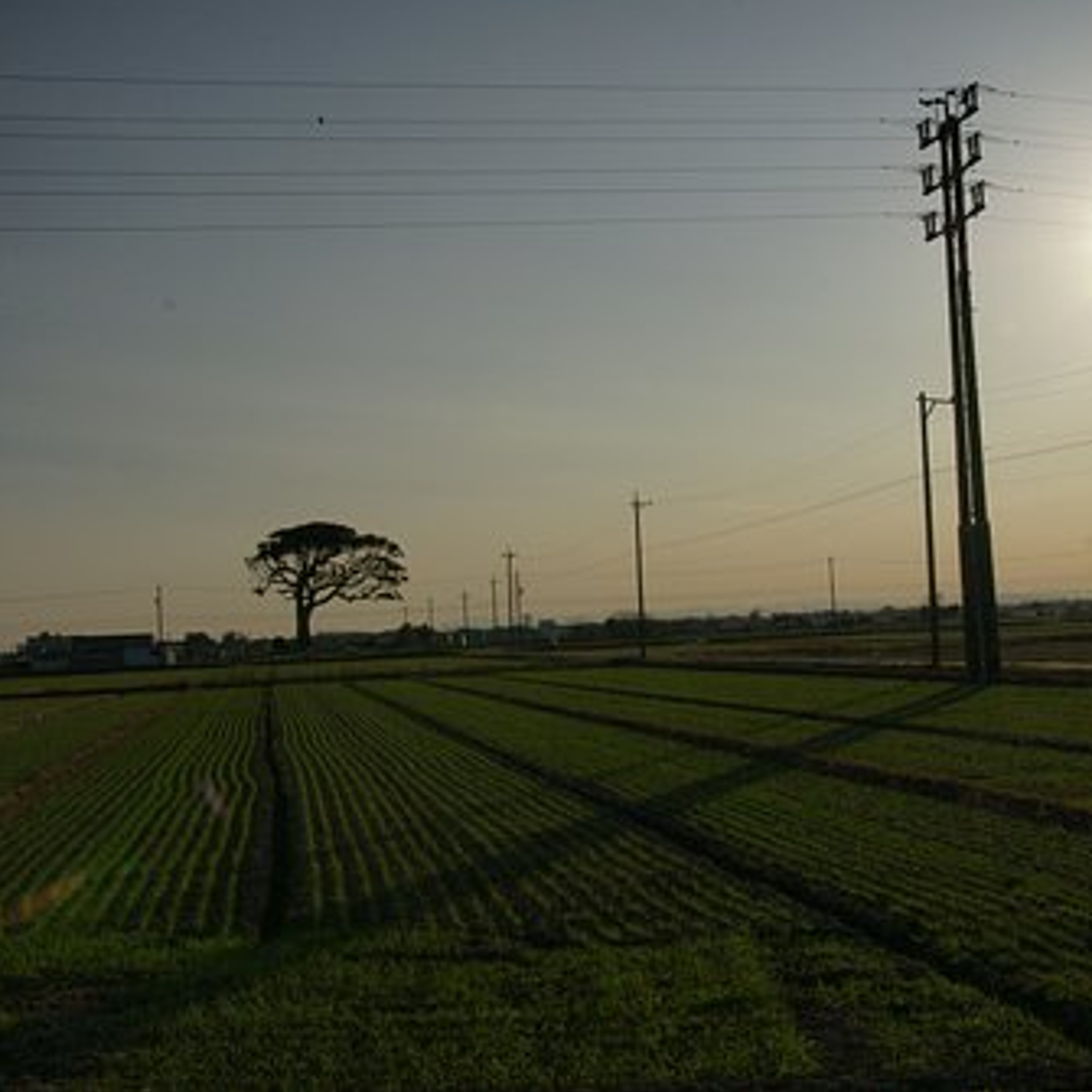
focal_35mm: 39
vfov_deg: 42.8
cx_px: 645
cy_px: 539
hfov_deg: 42.7
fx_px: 1392
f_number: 25
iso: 200
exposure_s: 1/800
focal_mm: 20
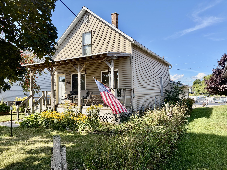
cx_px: 114
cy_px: 85
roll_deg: +0.8
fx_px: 170
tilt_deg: +3.5
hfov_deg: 67.3
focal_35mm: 26
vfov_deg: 53.1
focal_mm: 5.96
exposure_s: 1/1848
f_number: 1.6
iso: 50
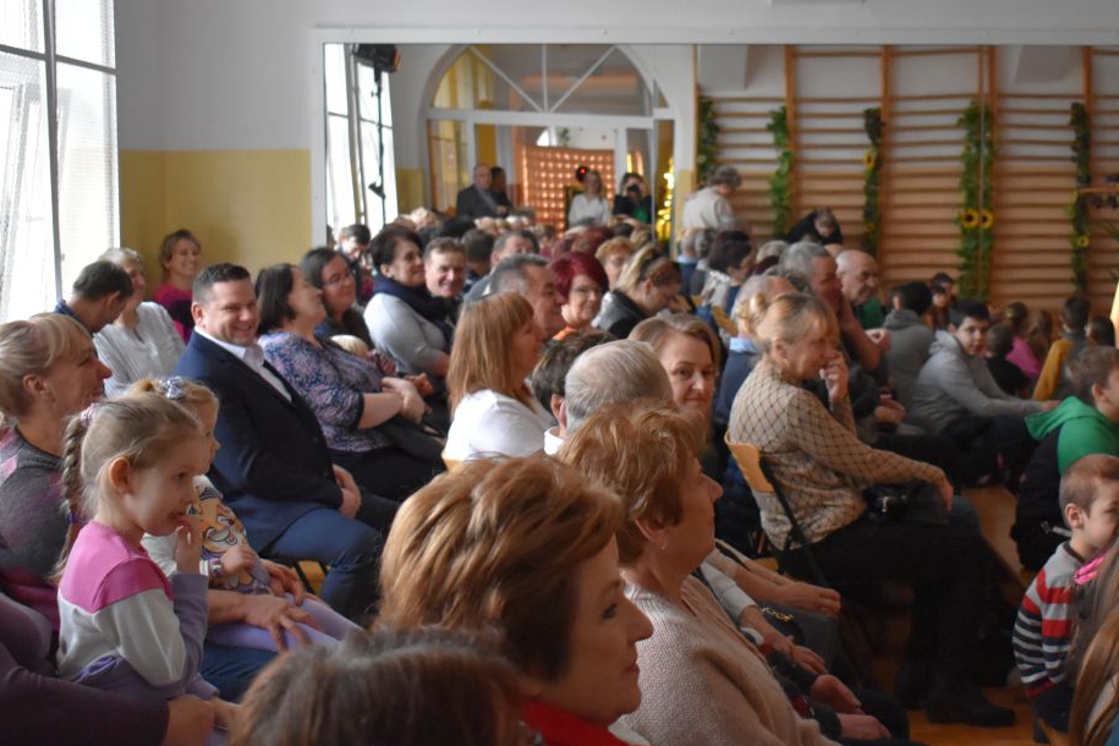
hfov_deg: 33.8
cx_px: 678
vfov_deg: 23.0
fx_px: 1834
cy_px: 389
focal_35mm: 59
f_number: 4.2
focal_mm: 30
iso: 4500
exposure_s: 1/60
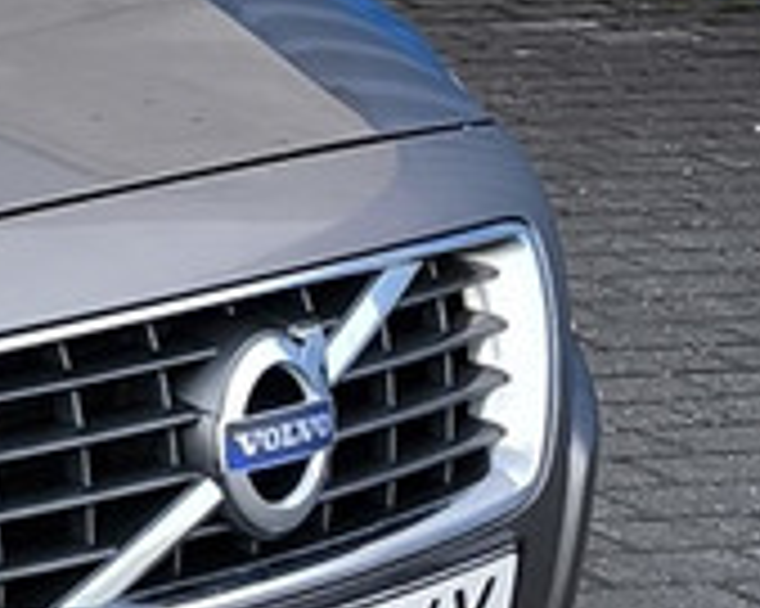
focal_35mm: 222
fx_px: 4991
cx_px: -1367
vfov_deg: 6.9
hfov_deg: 7.8
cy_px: -180
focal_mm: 6.92
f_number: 1.9
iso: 50
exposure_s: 1/342
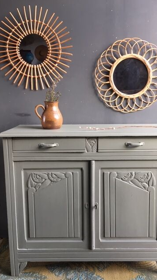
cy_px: 139
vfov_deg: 61.0
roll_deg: +1.0
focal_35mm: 32
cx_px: 88
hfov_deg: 36.6
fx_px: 237
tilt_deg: -11.3
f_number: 2.2
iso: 32
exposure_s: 1/33
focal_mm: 4.15
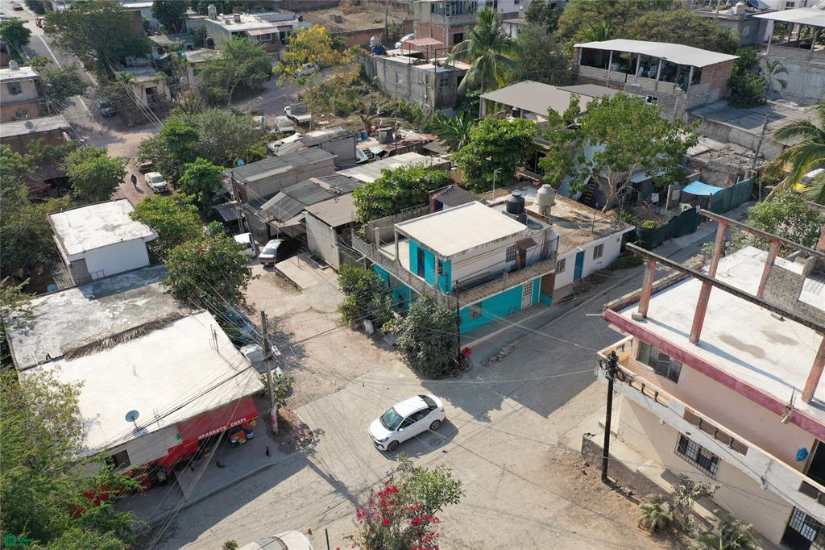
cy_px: 275
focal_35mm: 28
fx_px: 641
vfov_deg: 46.4
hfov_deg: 65.5
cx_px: 412
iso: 100
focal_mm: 10.26
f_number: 5.6
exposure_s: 1/400
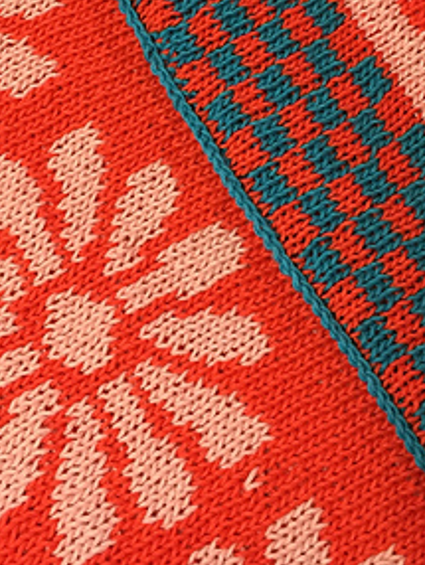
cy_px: 113
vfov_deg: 29.1
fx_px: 1062
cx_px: 165
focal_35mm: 65
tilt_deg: -67.8
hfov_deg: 22.6
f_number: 2.2
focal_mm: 4.15
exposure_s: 1/30
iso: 160
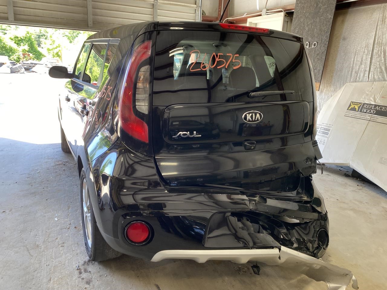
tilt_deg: -10.7
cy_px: 145
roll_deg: -4.7
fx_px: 291
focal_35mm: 26
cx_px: 194
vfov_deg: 53.1
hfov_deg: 67.3
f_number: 1.8
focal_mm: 4.25
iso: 125
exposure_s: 1/105
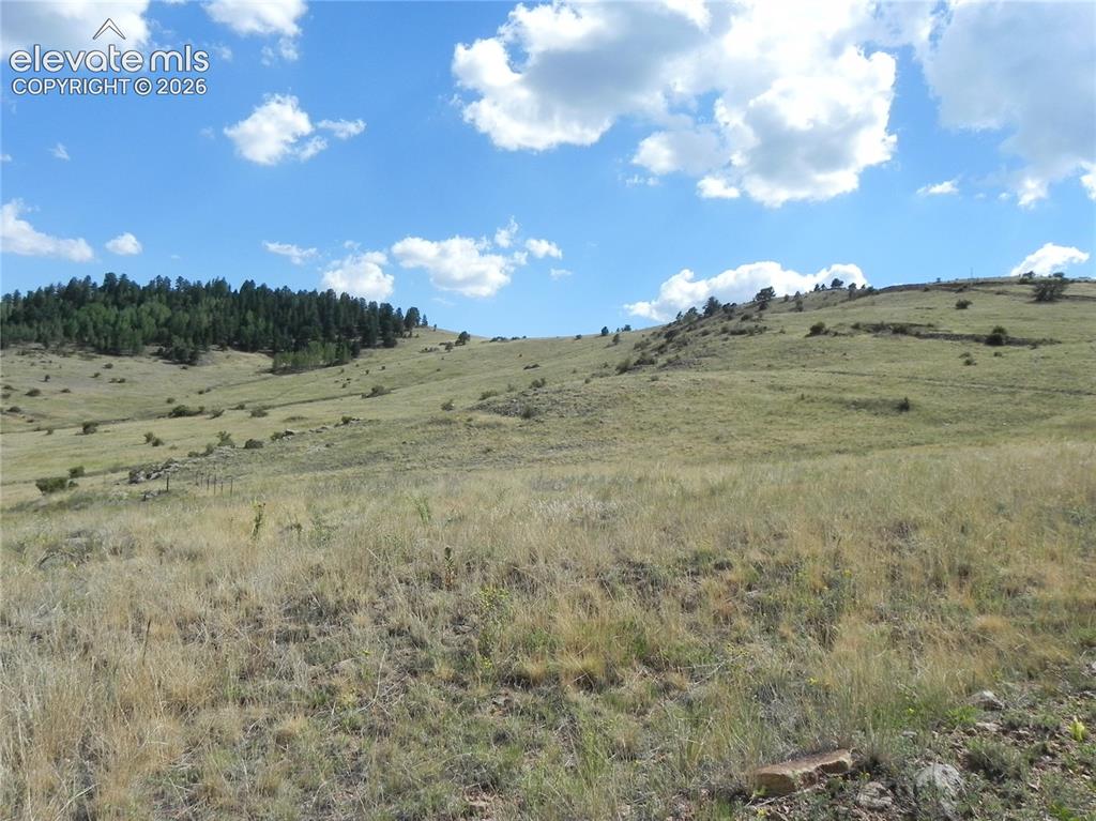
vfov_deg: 48.2
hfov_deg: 61.7
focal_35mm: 29
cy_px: 410
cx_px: 548
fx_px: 918
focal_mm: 5.2
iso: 160
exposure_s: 1/523
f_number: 8
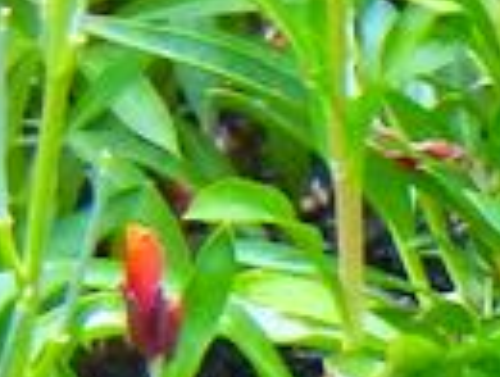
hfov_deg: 1.6
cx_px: -1031
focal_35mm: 1195
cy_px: -642
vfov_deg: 1.2
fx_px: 17293
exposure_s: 1/55.4
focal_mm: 27.4
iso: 160
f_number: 4.6
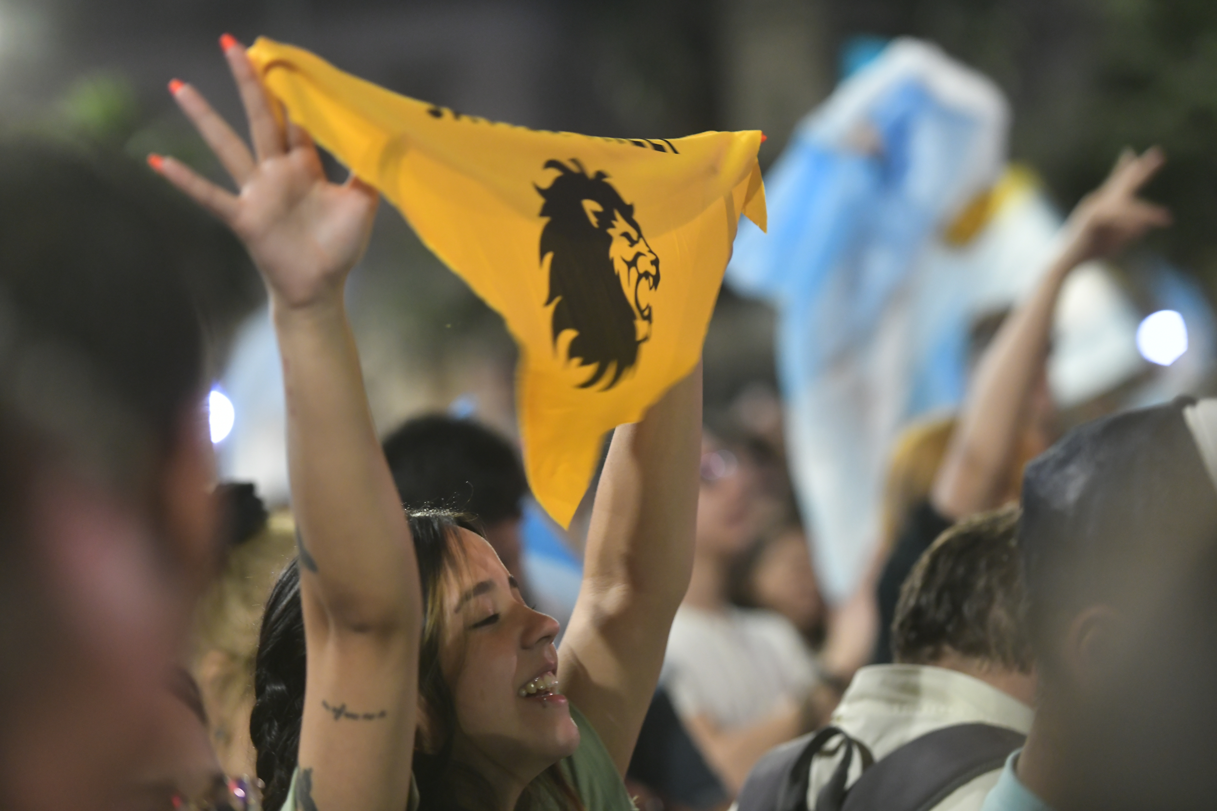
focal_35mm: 130
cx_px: 608
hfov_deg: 15.8
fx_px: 4394
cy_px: 406
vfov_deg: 10.5
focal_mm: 130
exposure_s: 1/60
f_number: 2.8
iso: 3200
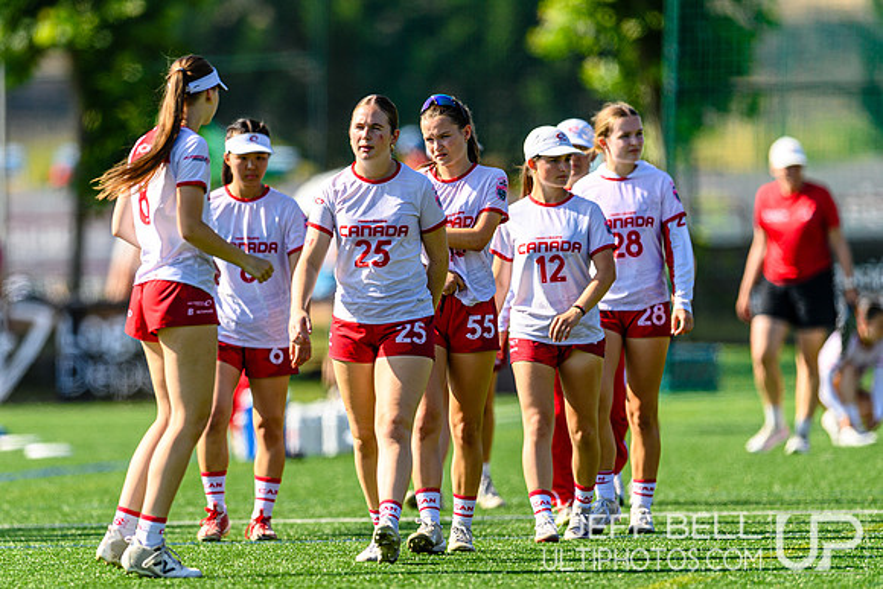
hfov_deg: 3.9
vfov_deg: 2.6
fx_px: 12849
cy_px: 348
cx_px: 356
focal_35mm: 524
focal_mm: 400
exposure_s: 1/1250
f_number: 3.2
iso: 100
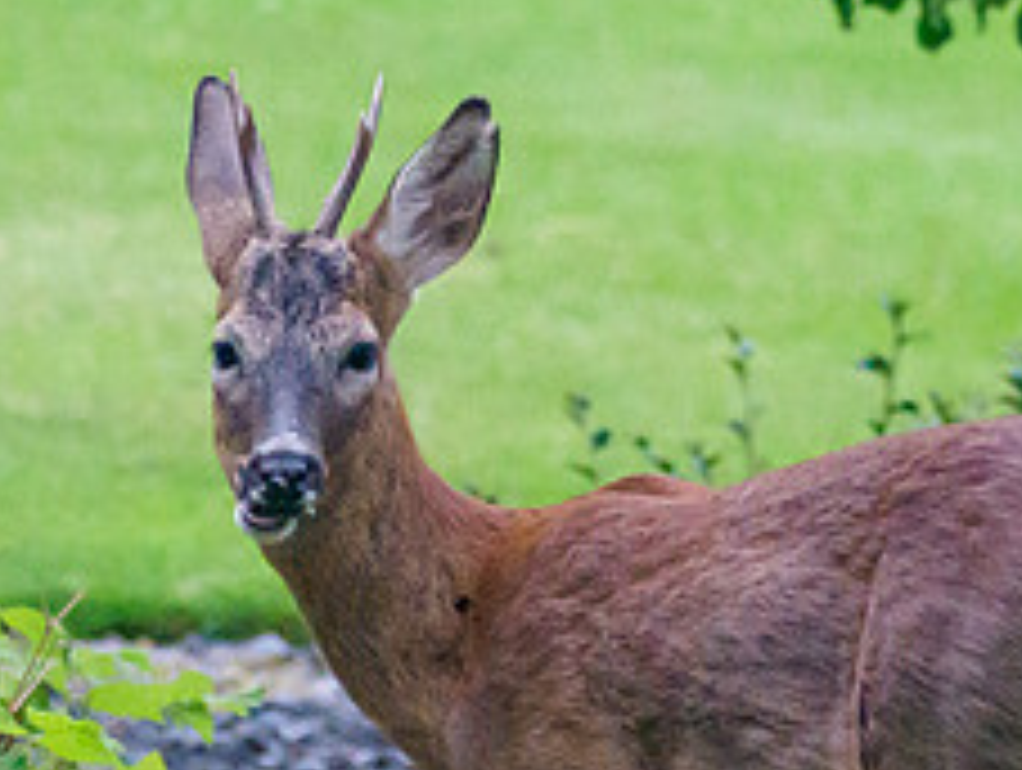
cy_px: 333
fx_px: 61300
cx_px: 379
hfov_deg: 1.0
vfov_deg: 0.7
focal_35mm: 2073
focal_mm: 300
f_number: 4.5
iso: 6400
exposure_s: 1/160
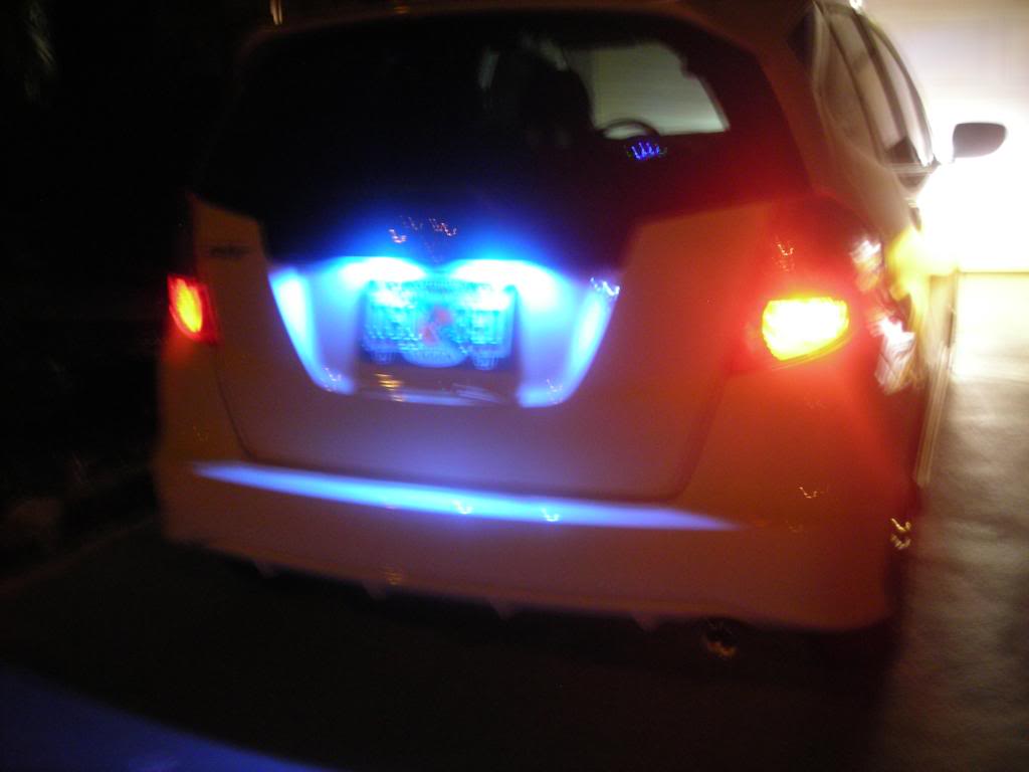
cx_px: 514
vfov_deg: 37.7
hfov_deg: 49.0
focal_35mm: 38
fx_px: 1130
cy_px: 386
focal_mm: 6.3
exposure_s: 1.03
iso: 200
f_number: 3.2
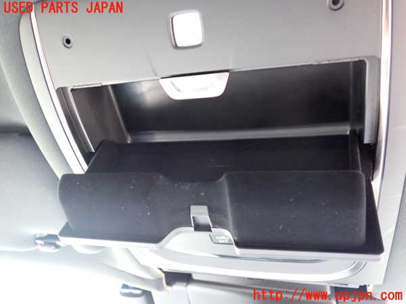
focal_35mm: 30
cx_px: 203
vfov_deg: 46.8
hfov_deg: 60.0
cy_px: 152
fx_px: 352
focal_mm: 5.4
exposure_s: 1/30
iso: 800
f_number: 2.3
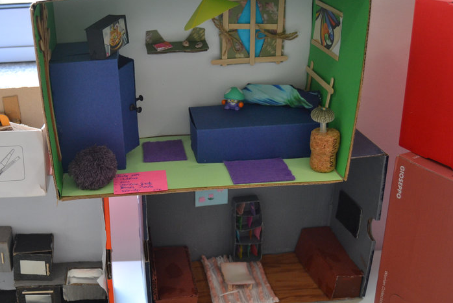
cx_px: 125
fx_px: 554
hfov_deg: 43.4
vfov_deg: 30.5
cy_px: 182
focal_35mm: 44
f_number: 3.5
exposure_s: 1/60
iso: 560
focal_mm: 20
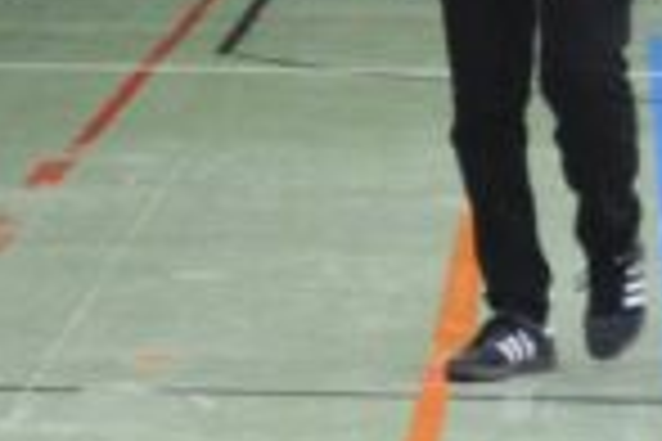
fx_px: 6528
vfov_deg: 3.9
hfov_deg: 5.7
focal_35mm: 355
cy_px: 486
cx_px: -730
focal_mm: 34
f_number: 5
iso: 1600
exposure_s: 1/250
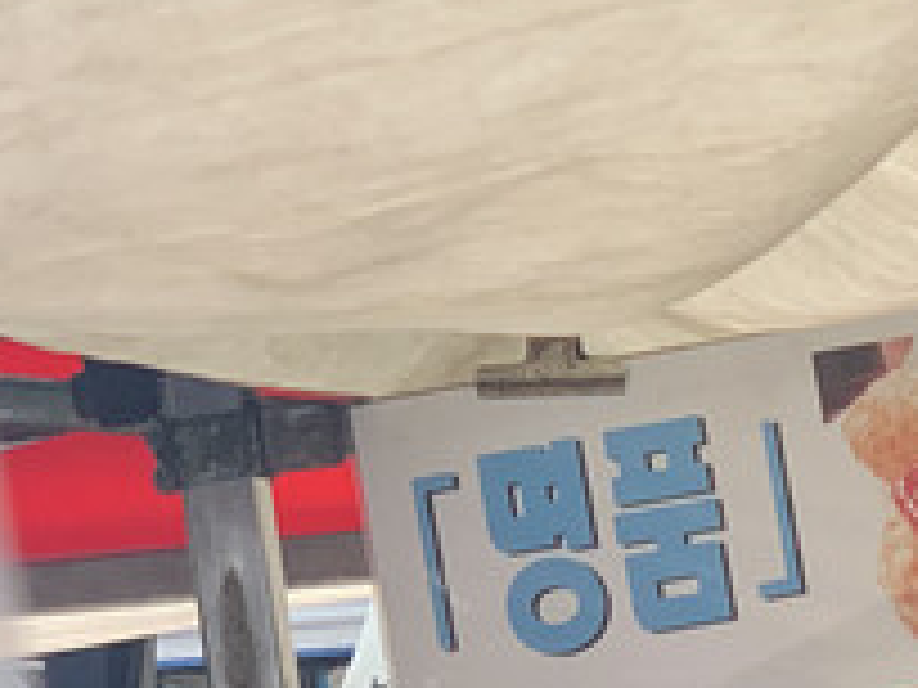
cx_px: 1202
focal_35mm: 245
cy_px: 1052
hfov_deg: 8.0
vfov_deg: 6.0
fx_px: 6497
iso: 16
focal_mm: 6
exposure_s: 1/347
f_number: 2.4
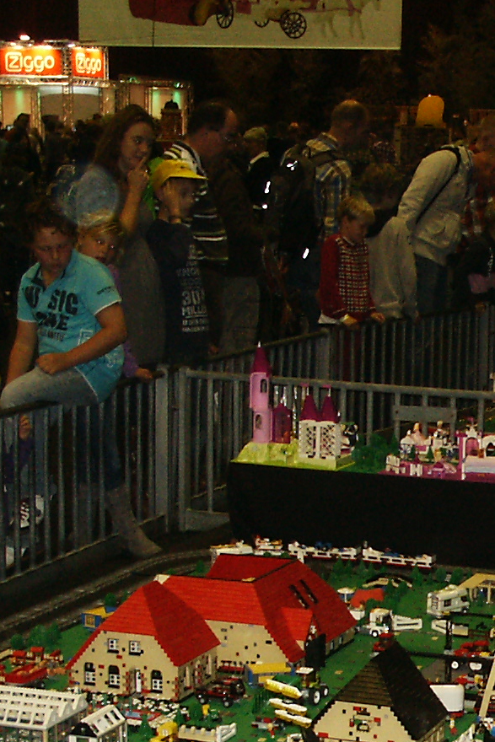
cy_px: 600
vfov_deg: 21.4
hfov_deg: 14.1
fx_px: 1938
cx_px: 593
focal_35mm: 94
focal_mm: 7.2
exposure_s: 1/45
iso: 200
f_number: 3
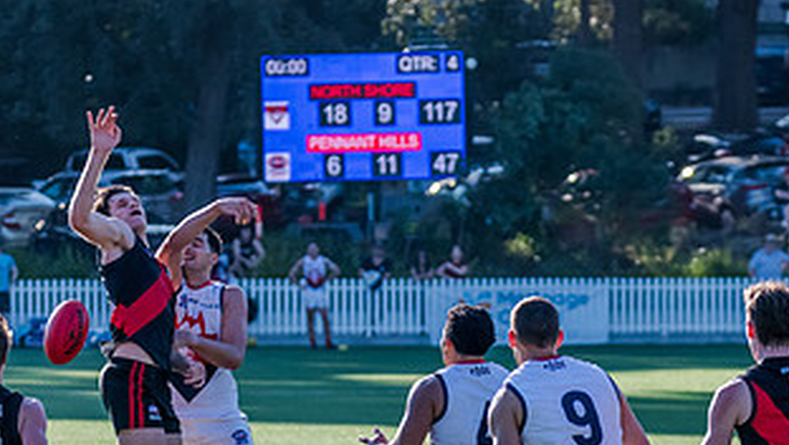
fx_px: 7851
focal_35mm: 375
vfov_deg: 3.2
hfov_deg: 5.7
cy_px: 367
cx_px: 183
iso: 800
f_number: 6.3
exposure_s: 1/1600
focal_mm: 180
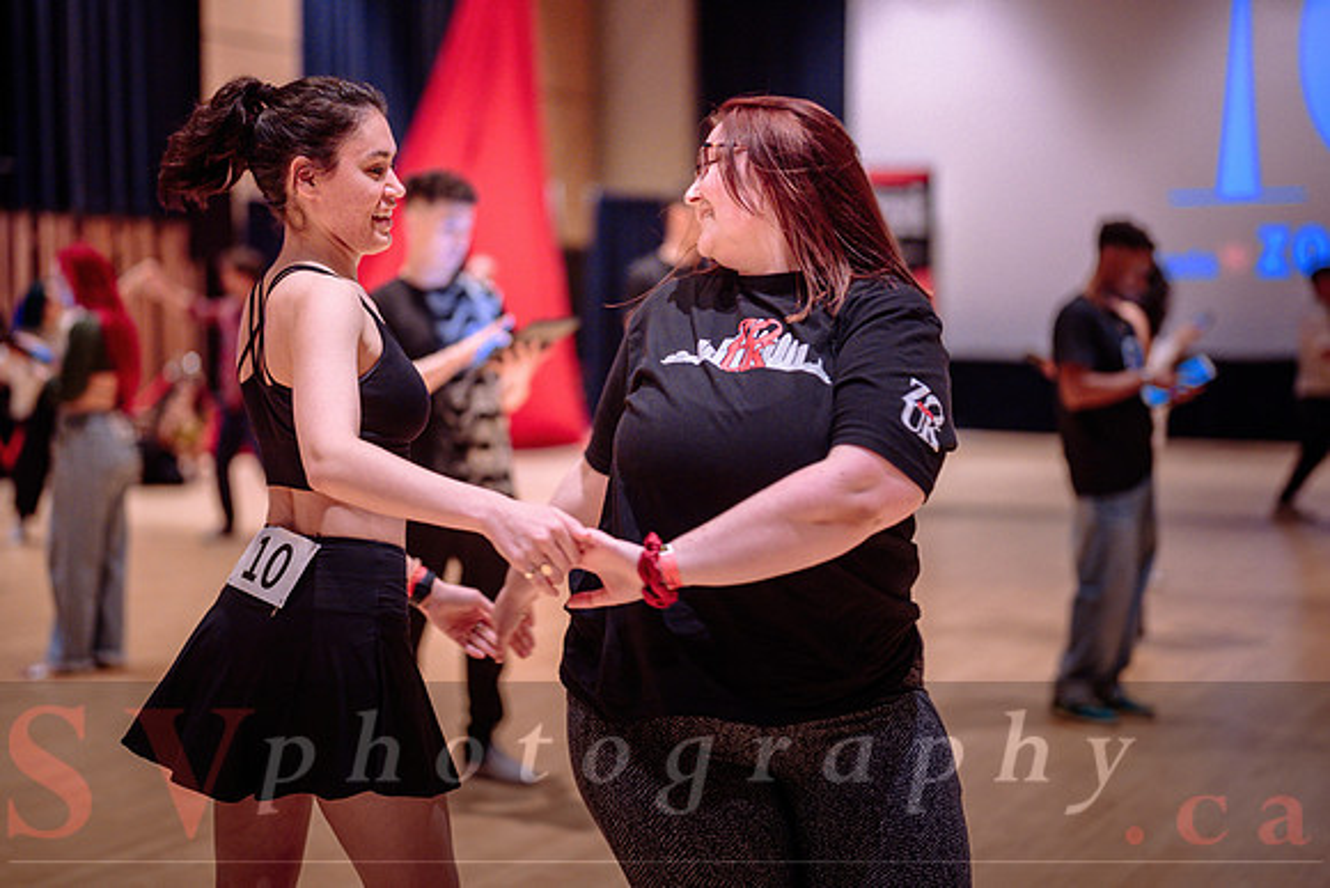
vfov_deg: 24.2
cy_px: 391
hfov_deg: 35.7
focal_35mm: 56
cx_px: 665
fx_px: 2068
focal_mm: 50
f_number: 1.2
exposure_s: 1/200
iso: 1600
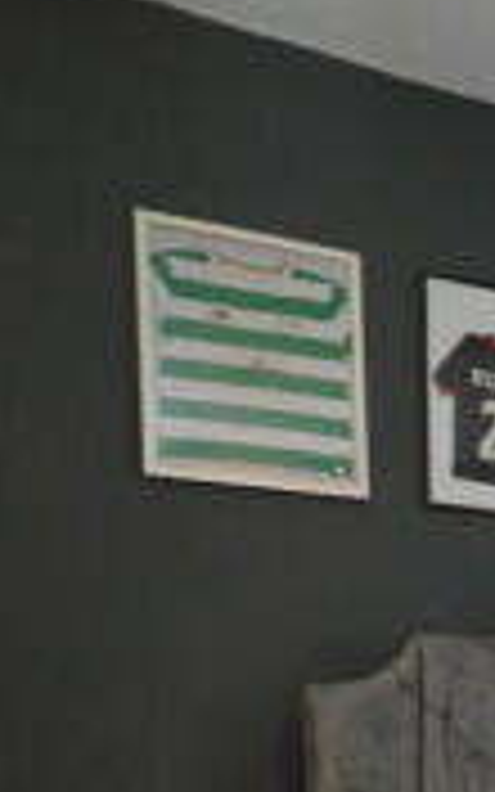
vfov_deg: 32.1
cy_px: 837
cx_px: 860
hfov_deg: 18.4
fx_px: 1230
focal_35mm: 57
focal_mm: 10
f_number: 4
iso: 1000
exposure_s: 1/60
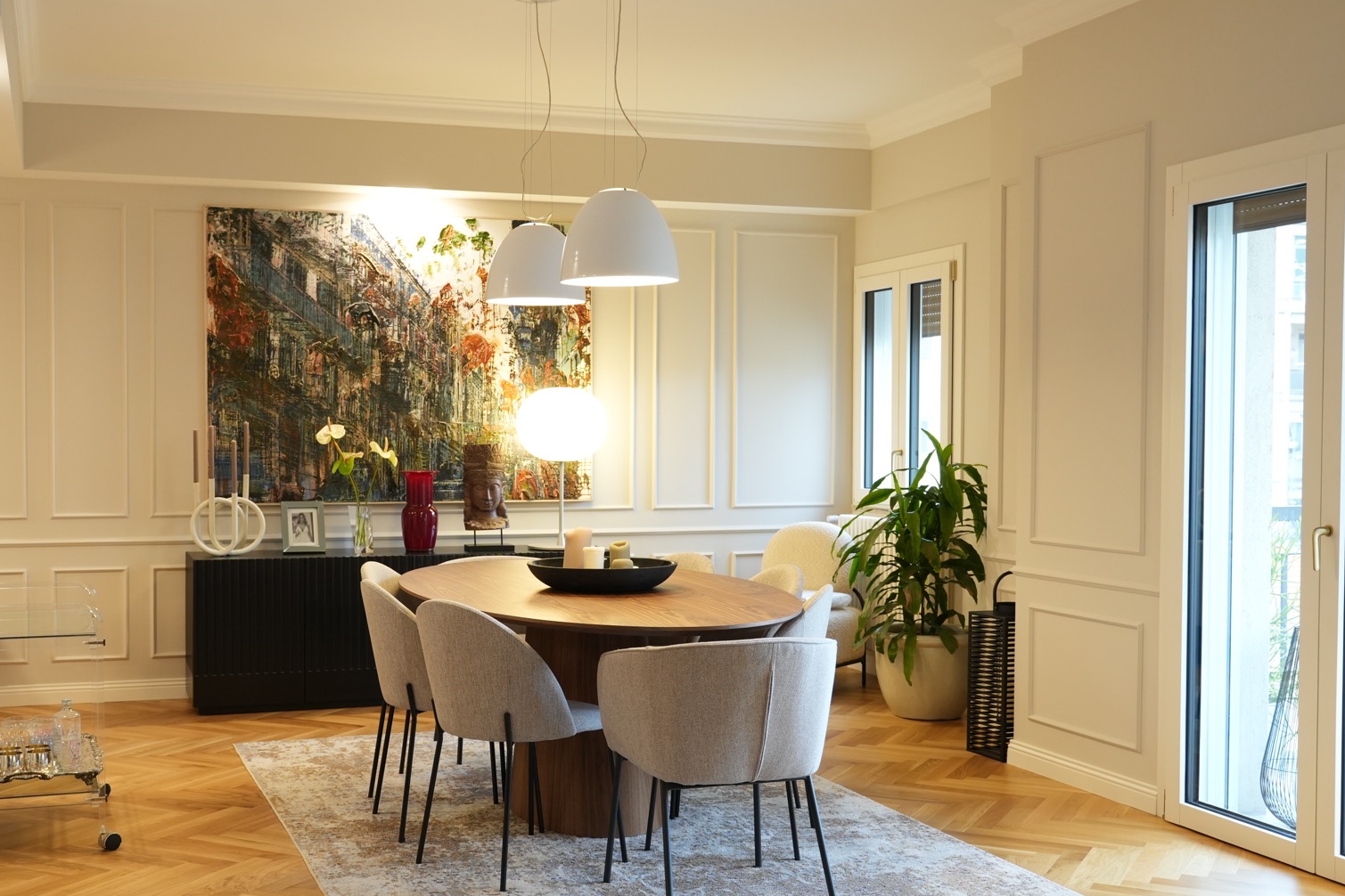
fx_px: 1569
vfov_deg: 31.9
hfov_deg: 46.3
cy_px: 480
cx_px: 578
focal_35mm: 42
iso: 1000
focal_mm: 33
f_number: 4.5
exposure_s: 1/40
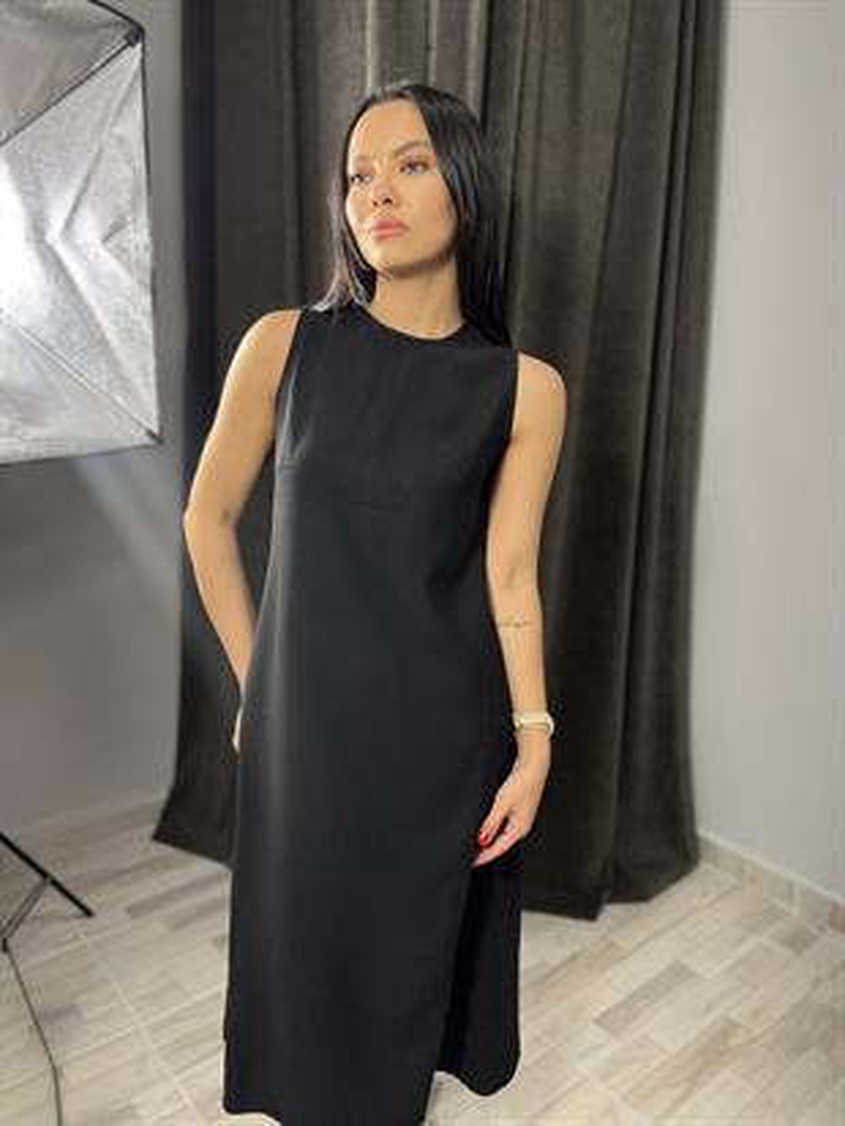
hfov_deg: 53.1
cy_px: 563
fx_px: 846
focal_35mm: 26
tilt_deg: -12.0
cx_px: 422
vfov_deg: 67.3
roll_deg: -1.4
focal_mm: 5.7
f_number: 1.5
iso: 64
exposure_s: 1/100
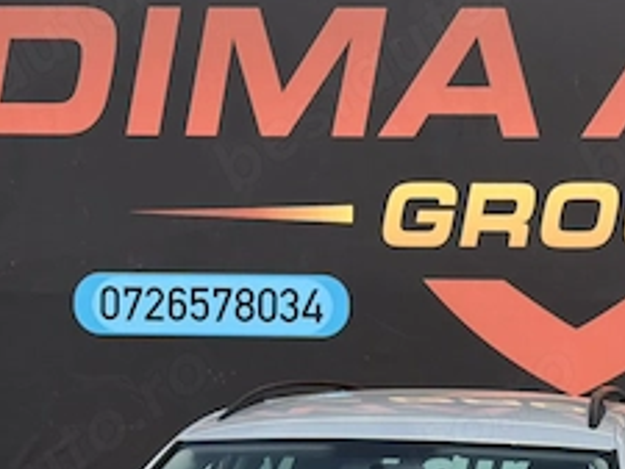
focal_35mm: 128
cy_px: 516
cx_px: 608
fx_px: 2312
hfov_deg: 15.2
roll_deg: -0.3
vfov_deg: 11.4
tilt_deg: -1.2
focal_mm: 6.76
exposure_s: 1/7874
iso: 64
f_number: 1.78
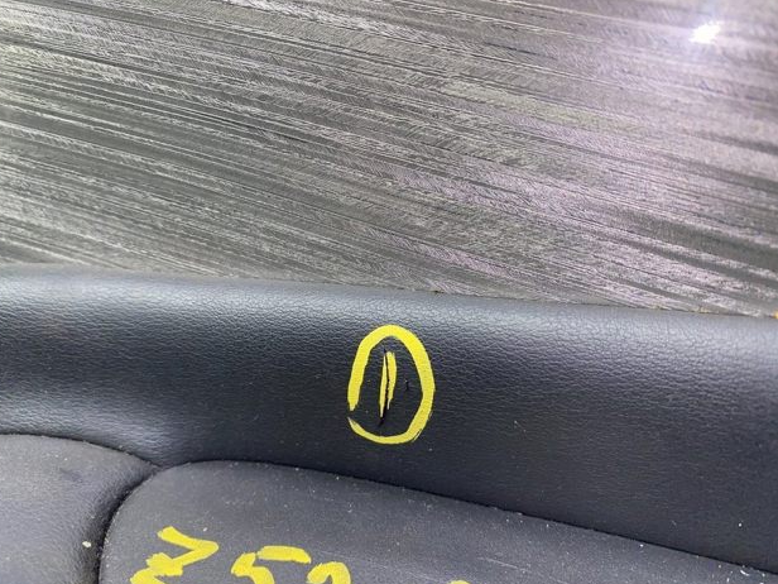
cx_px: 385
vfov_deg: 51.4
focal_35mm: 27
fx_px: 607
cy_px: 298
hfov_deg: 65.3
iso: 32
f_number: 1.8
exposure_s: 1/69
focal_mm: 4.25
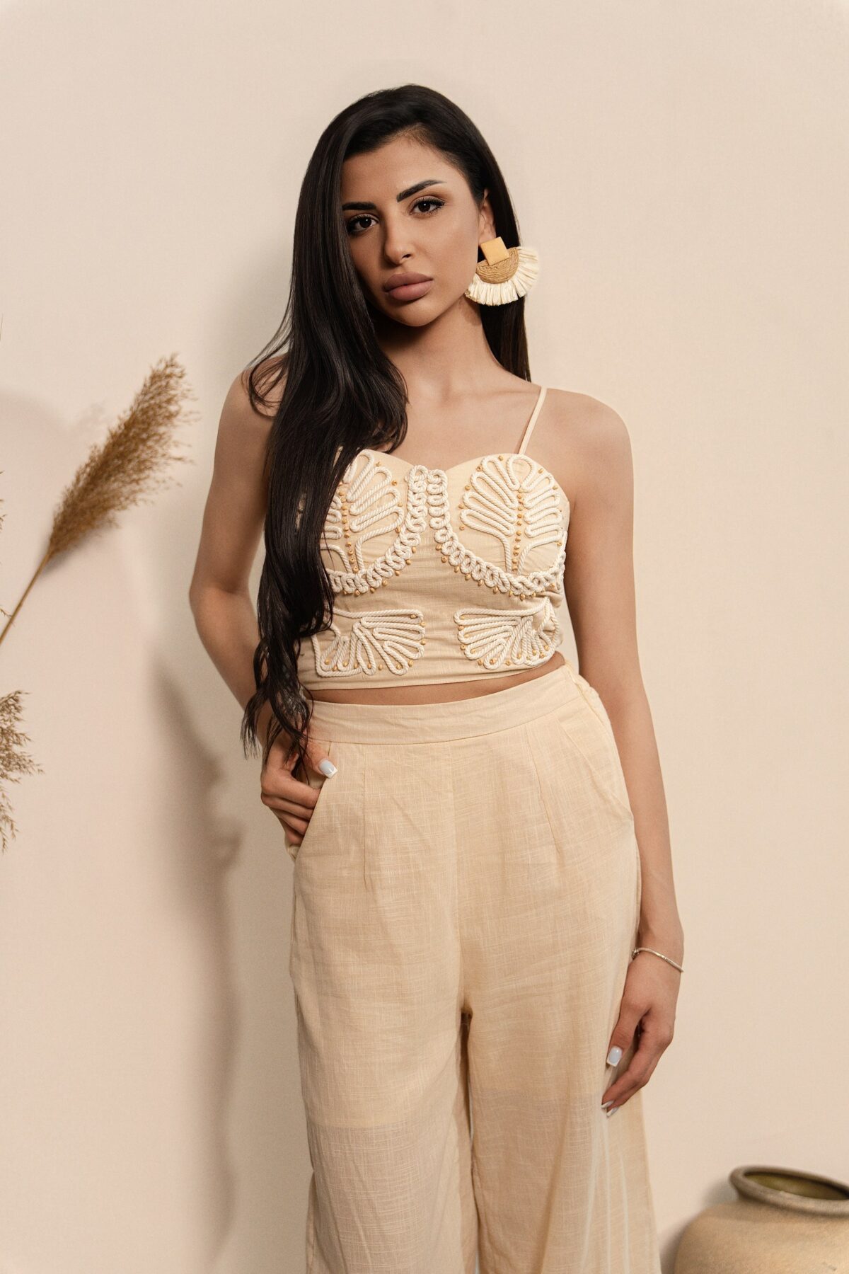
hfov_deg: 25.1
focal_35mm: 54
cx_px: 424
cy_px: 637
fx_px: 1910
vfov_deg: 36.9
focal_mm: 54
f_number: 2.5
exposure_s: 1/160
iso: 320
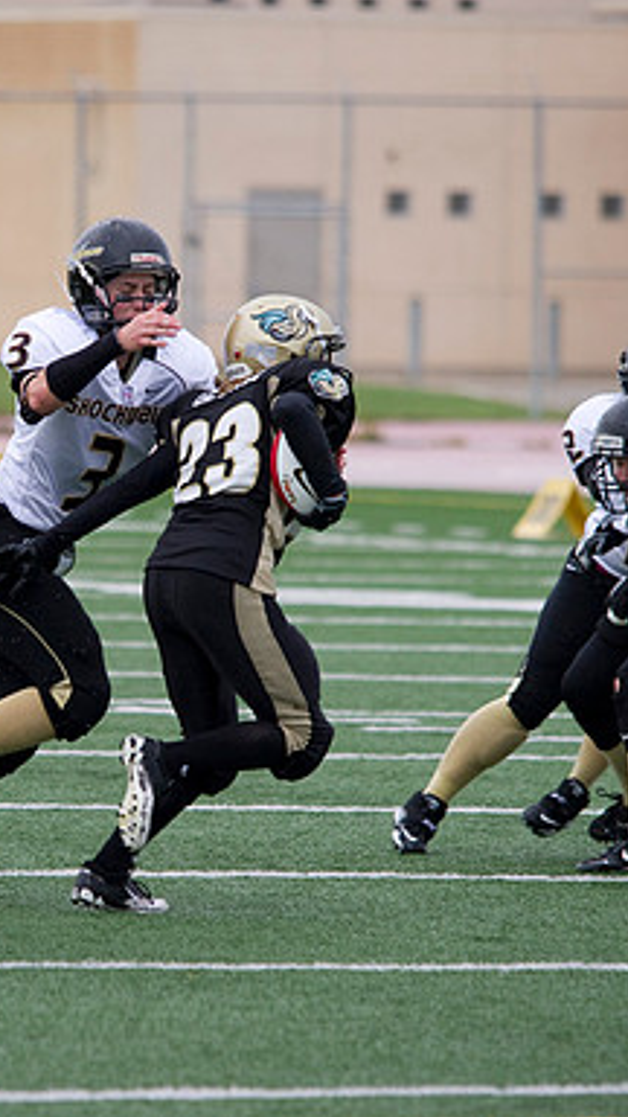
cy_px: 558
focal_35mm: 554
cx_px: 125
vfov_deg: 3.9
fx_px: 16400
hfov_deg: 2.2
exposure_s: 1/1000
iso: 2000
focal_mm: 350
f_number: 6
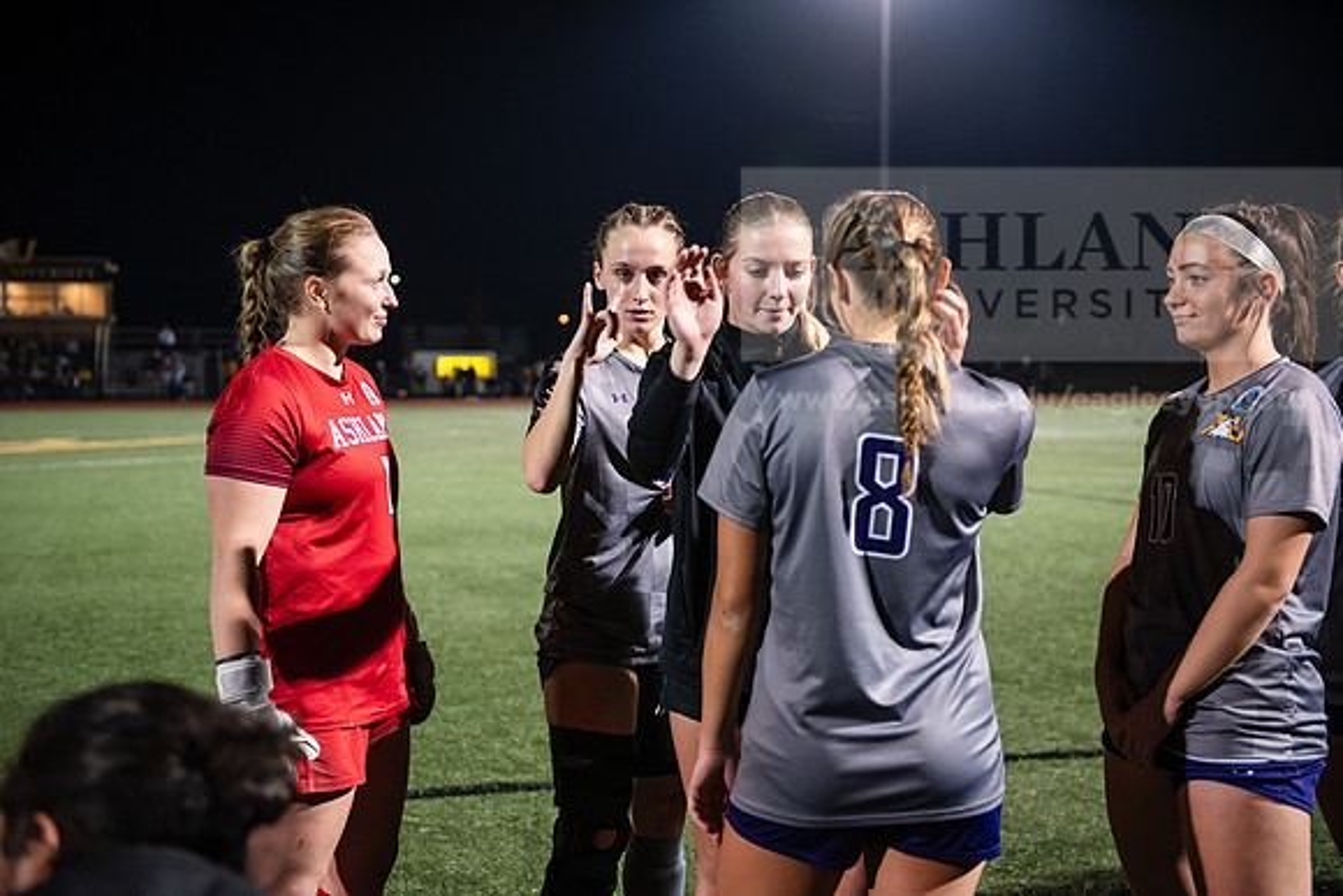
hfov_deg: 39.6
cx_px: 672
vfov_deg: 27.0
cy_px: 448
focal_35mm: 50
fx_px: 1866
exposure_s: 1/250
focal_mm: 50
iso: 4000
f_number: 3.2
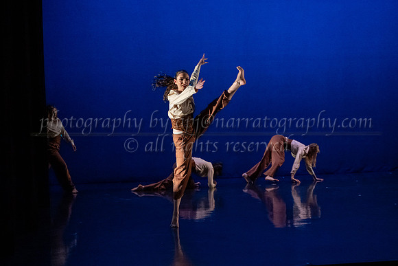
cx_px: 201
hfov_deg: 29.1
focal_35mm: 69
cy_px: 135
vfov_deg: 19.6
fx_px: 768
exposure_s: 1/400
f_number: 3.5
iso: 4000
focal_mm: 61
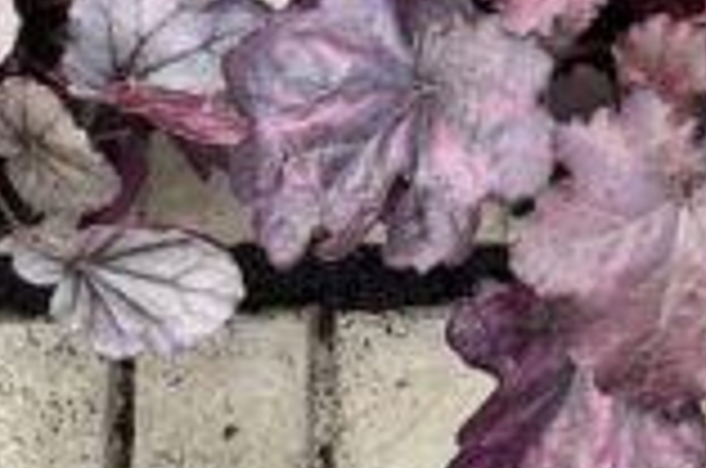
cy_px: -137
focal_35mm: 92
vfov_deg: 14.2
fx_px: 1801
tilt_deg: -82.8
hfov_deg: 21.8
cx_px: 594
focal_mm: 4.2
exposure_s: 1/121
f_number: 1.6
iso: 80
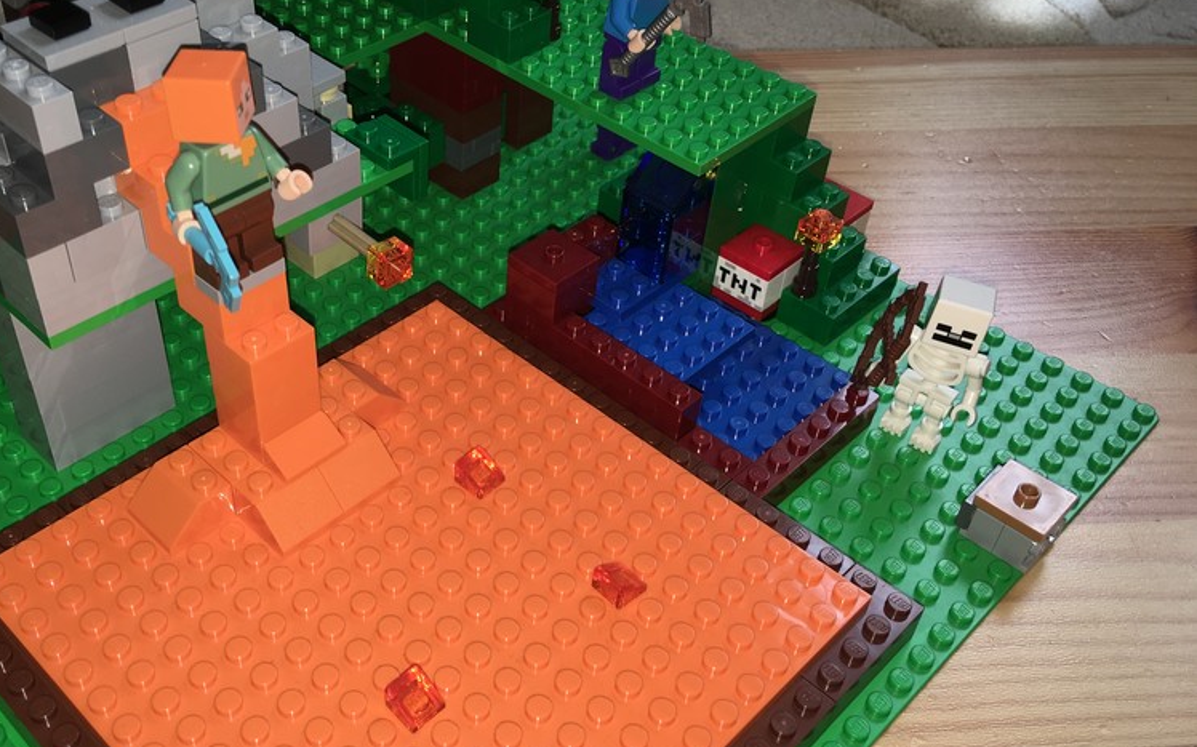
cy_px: 364
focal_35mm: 37
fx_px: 1207
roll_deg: -2.4
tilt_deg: -43.6
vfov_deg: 34.4
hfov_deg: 52.4
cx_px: 478
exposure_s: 1/62
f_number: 2.2
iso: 25
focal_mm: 4.15
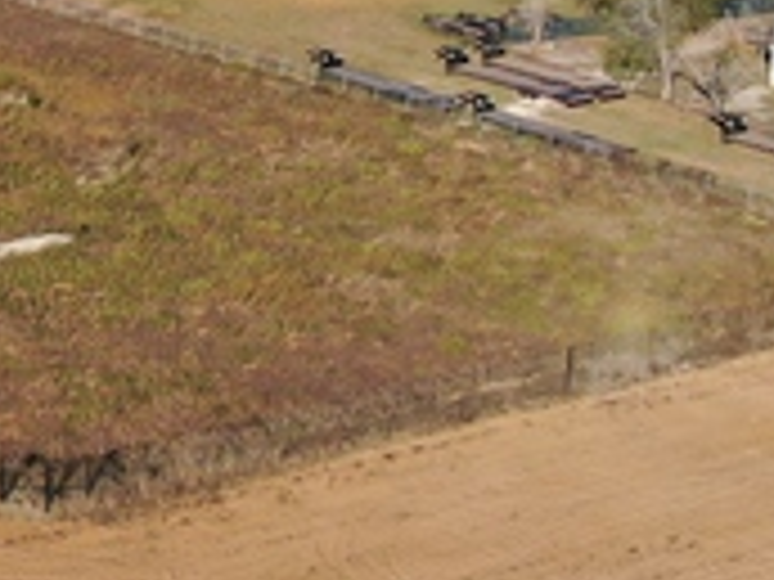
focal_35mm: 123
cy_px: 45
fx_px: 2750
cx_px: -234
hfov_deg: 15.3
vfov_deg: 12.0
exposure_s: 1/1000
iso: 100
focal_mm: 5.57
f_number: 3.2
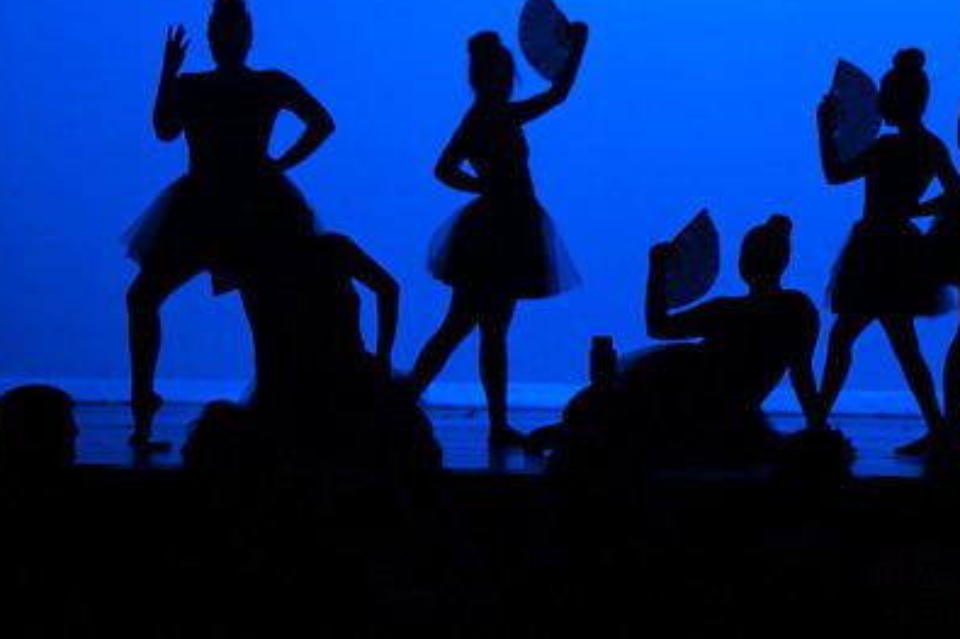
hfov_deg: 10.8
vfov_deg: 7.2
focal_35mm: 191
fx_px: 5091
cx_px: 612
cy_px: 199
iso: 3200
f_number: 2.8
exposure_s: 1/200
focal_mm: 130
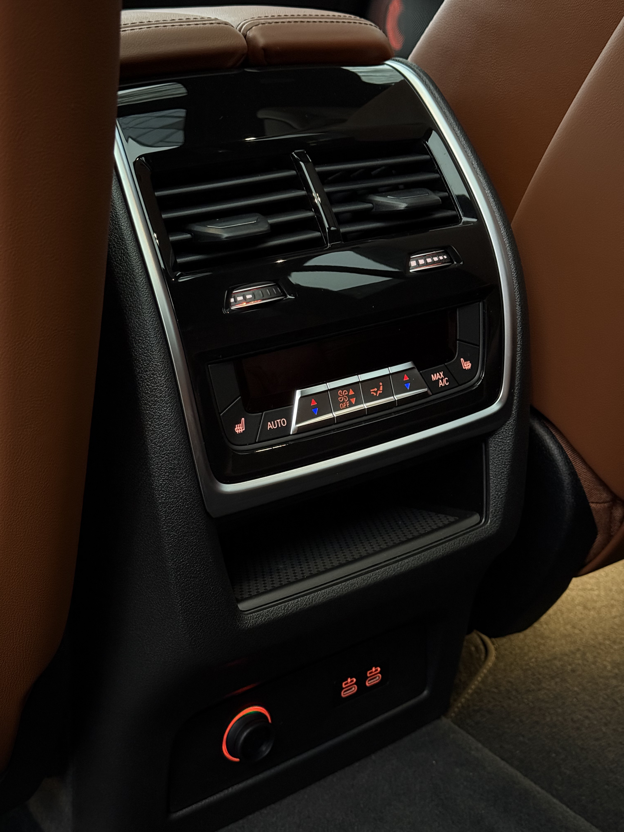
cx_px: 312
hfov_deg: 30.3
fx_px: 1154
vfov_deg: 39.7
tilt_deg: -21.4
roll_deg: +0.5
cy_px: 416
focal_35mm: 48
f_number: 1.78
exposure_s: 1/29
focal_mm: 6.76
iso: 640
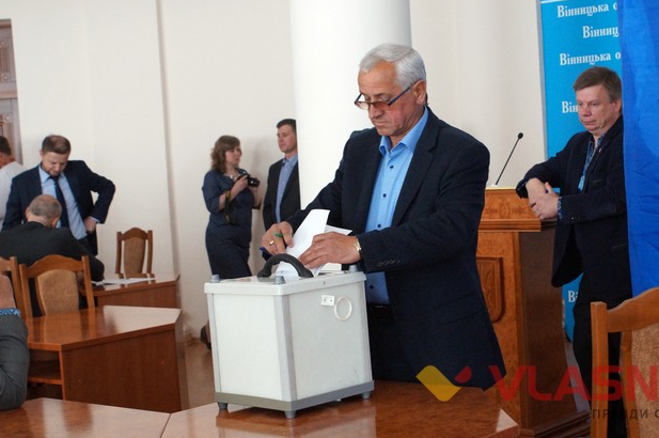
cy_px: 239
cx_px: 351
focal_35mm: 60
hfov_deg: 33.6
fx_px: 1089
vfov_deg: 22.7
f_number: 6.3
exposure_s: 1/60
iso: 2000
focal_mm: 35
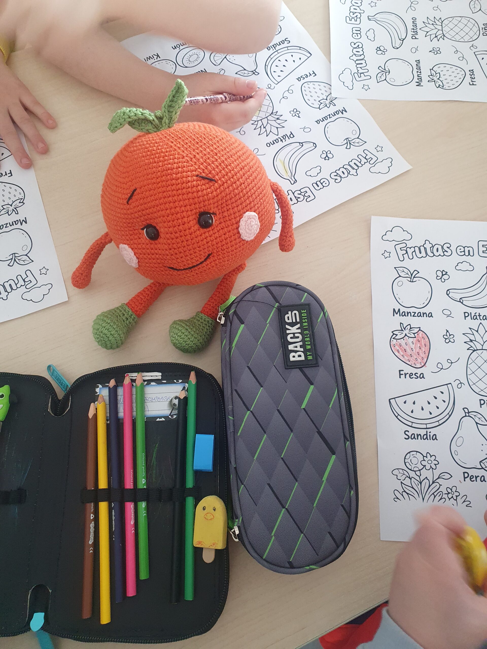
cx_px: 244
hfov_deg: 53.1
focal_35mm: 26
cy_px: 324
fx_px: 488
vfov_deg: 67.3
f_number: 2.4
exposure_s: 1/50
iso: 320
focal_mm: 4.32
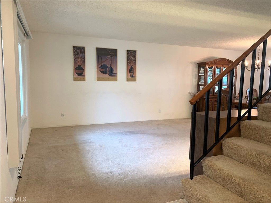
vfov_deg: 53.0
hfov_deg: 67.3
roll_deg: +0.0
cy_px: 102
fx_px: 203
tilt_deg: -7.0
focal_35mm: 26
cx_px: 136
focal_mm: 4.25
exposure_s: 1/60
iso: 100
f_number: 1.8
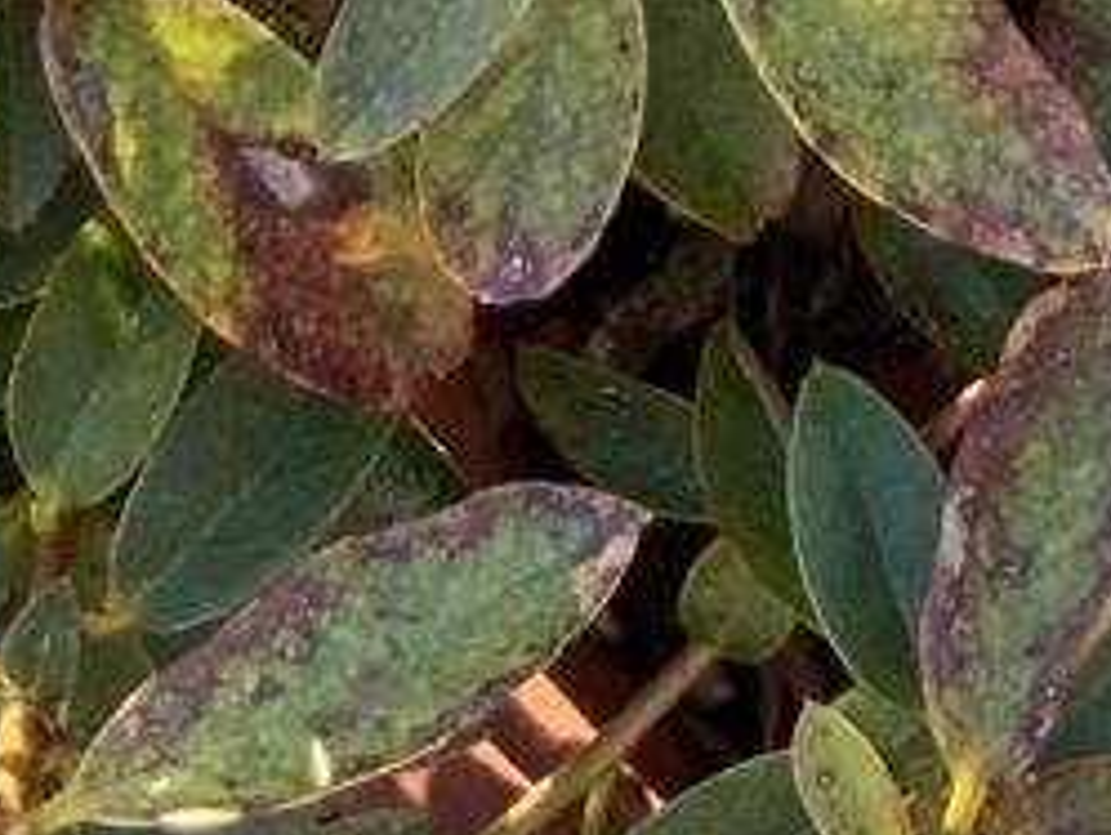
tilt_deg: -54.4
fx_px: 5748
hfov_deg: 10.7
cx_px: 1646
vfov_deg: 7.5
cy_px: -1438
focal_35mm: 179
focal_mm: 3
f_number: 1.8
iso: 40
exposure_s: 1/122
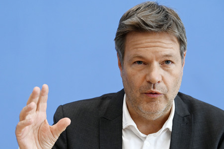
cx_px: 112
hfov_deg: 14.7
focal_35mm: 140
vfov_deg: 9.8
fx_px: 870
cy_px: 74
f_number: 5
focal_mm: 140
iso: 2000
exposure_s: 1/640
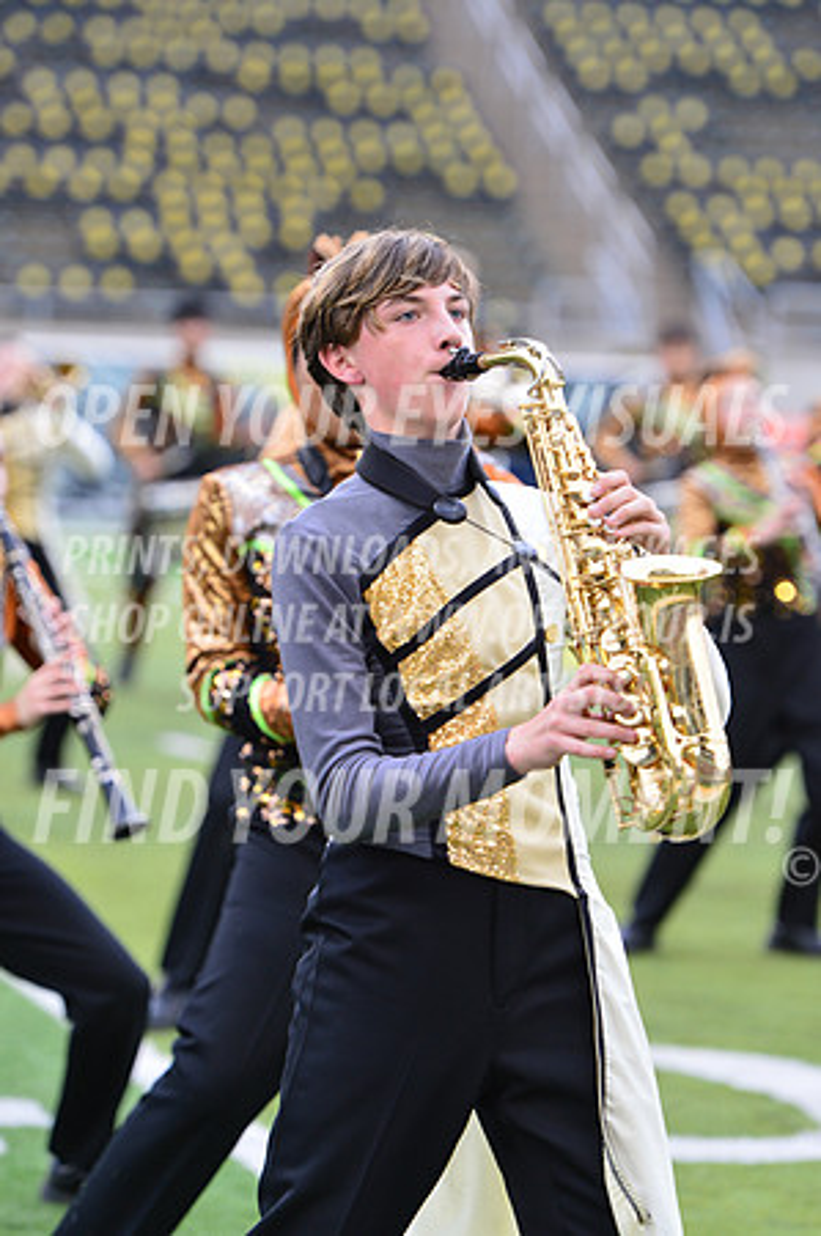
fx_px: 6343
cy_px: 618
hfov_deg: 7.4
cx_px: 410
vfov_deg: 11.1
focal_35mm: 185
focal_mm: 185
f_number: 4.5
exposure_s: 1/250
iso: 640
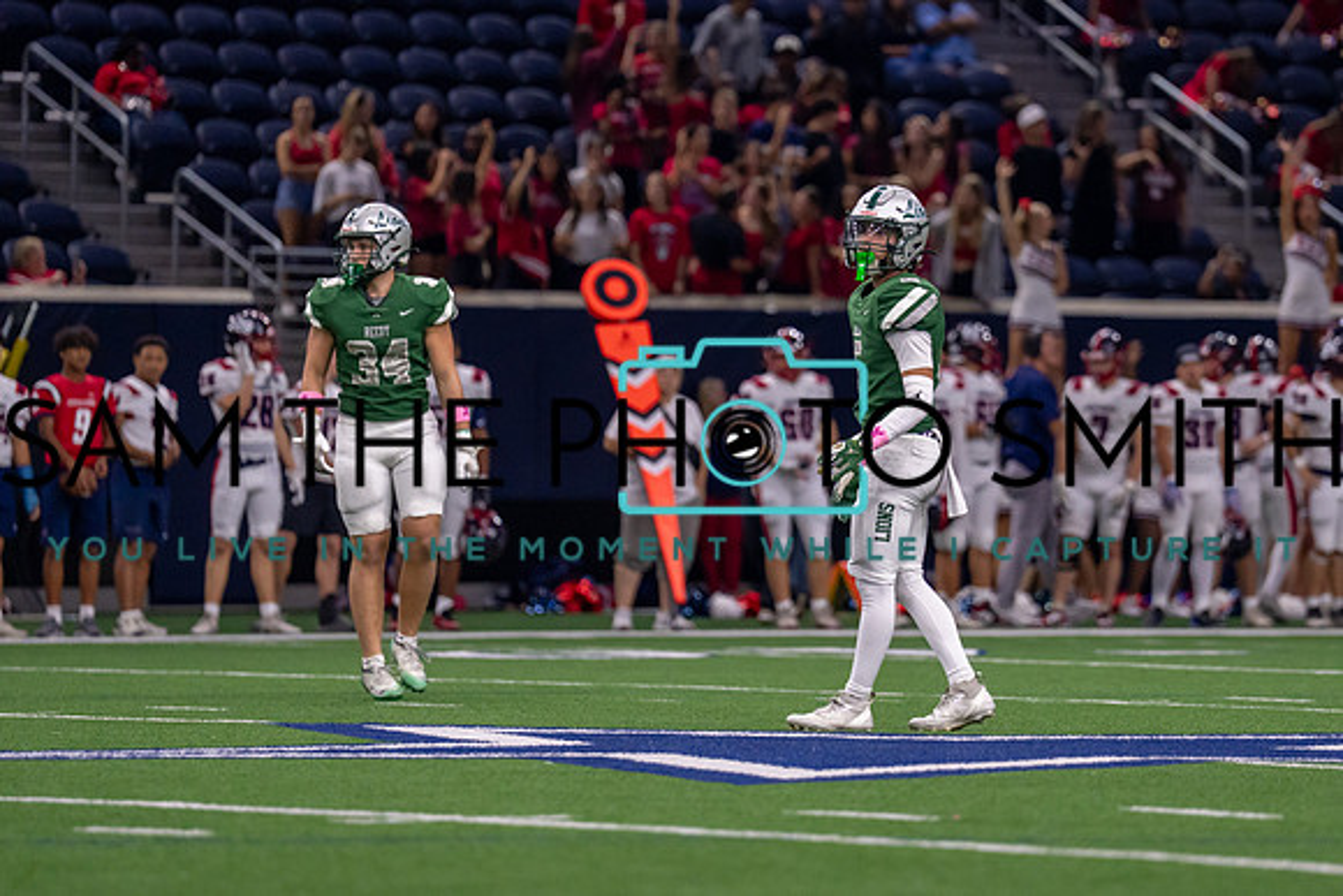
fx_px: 10364
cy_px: 310
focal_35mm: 278
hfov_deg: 7.4
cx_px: 887
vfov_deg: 5.0
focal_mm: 185
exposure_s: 1/1000
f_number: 2.8
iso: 2000
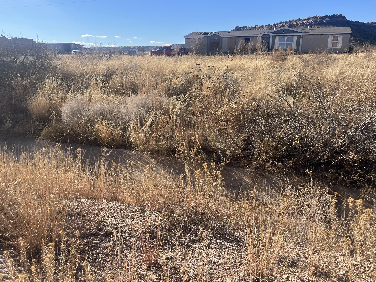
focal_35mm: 31
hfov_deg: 58.2
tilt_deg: -13.6
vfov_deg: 45.4
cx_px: 167
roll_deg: +2.6
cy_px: 144
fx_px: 337
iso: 50
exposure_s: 1/2571
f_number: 1.6
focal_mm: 5.1
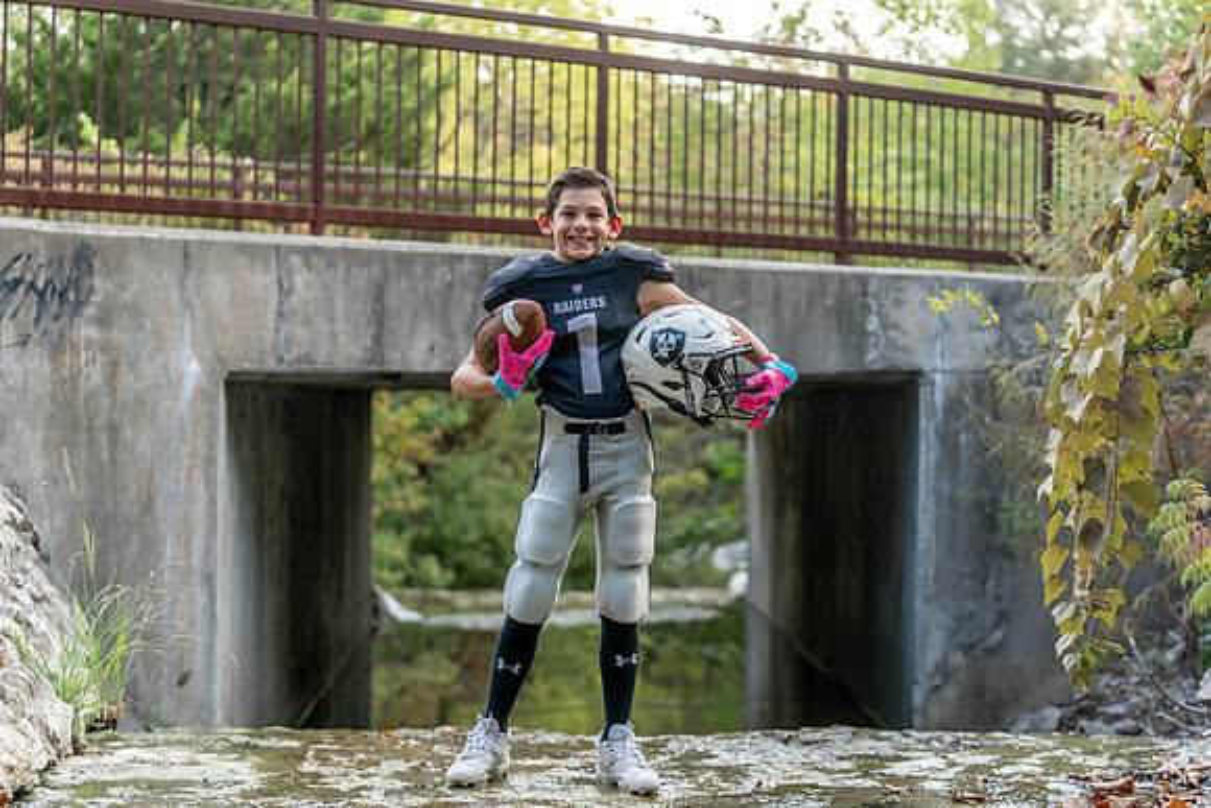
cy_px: 404
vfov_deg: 19.5
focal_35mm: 70
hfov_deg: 28.8
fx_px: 2355
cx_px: 606
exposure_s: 1/320
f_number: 2.8
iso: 500
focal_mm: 70
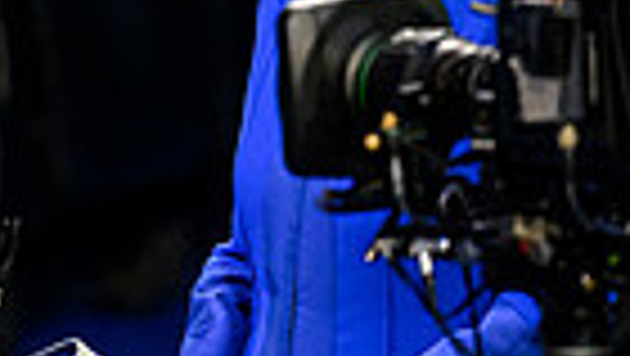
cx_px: -648
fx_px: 29005
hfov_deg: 1.2
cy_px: 128
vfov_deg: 0.7
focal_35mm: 1735
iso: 8000
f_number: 3.2
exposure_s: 1/800
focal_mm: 400
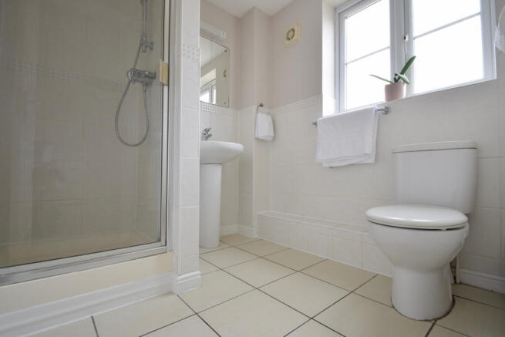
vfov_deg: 77.4
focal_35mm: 15
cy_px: 168
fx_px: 210
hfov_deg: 100.4
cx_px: 252
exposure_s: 1/25
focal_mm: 10
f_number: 5.6
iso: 100
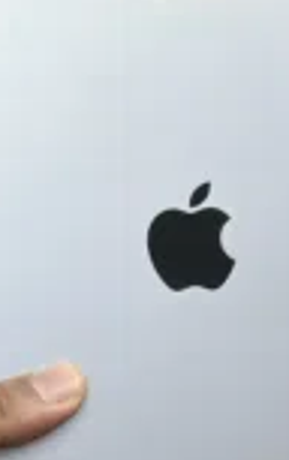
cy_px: 207
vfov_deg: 15.7
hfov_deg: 9.9
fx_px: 1671
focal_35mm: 133
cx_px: 148
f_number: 1.78
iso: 80
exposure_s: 1/751
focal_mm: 6.86
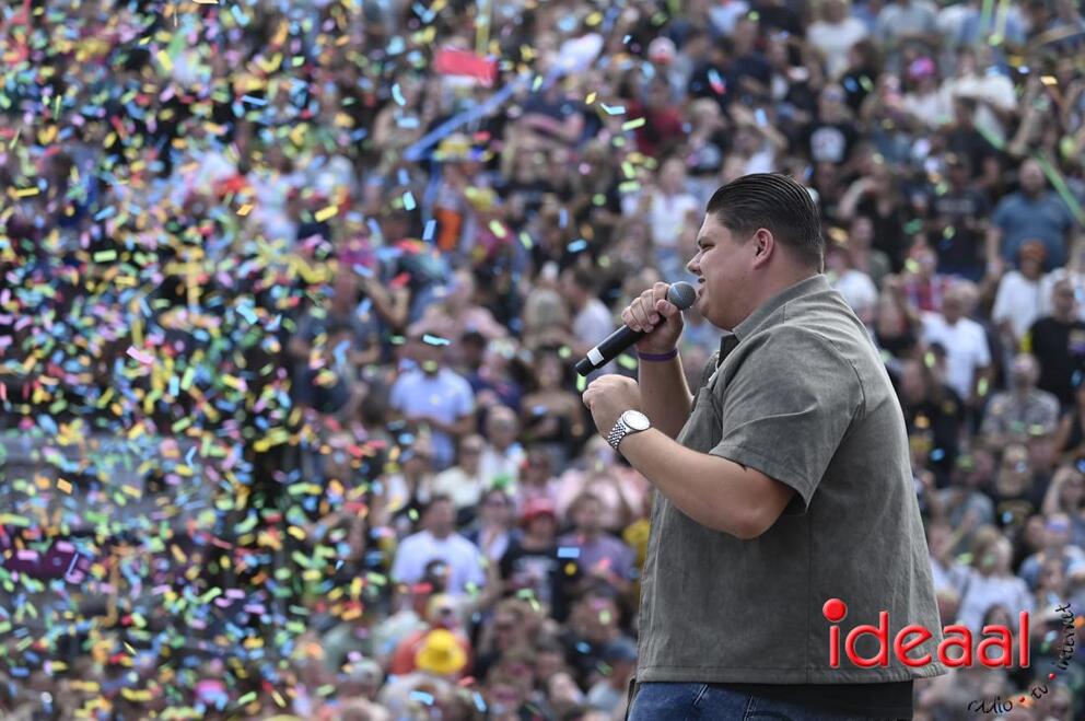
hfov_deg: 14.2
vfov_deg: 9.4
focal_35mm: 145
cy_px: 360
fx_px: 4365
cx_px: 542
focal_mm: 145
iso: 400
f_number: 4.8
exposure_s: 1/1000
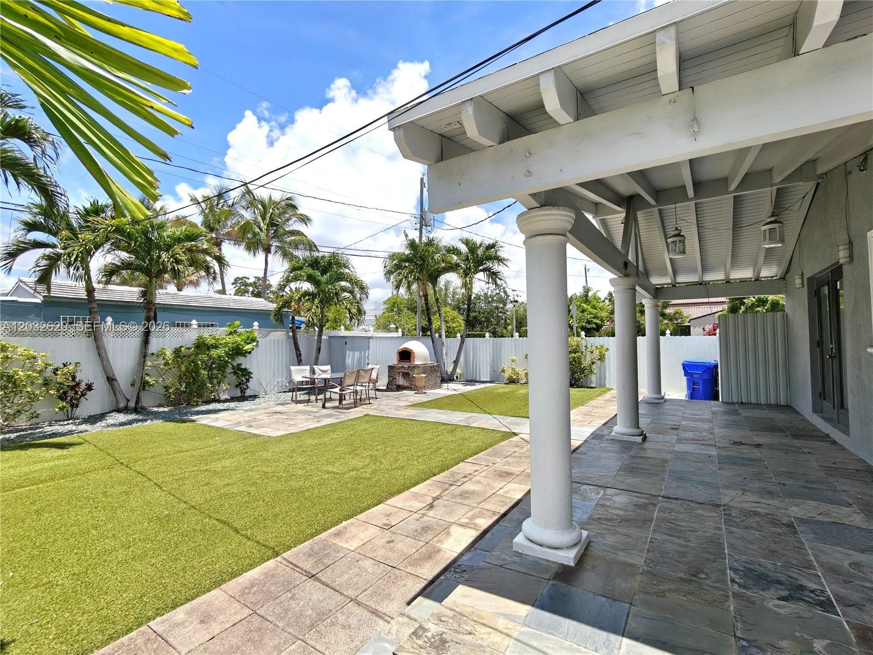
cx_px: 436
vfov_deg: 78.1
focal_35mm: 16
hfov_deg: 94.5
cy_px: 328
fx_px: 404
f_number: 2
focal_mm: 2.31
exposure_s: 1/1898
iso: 50
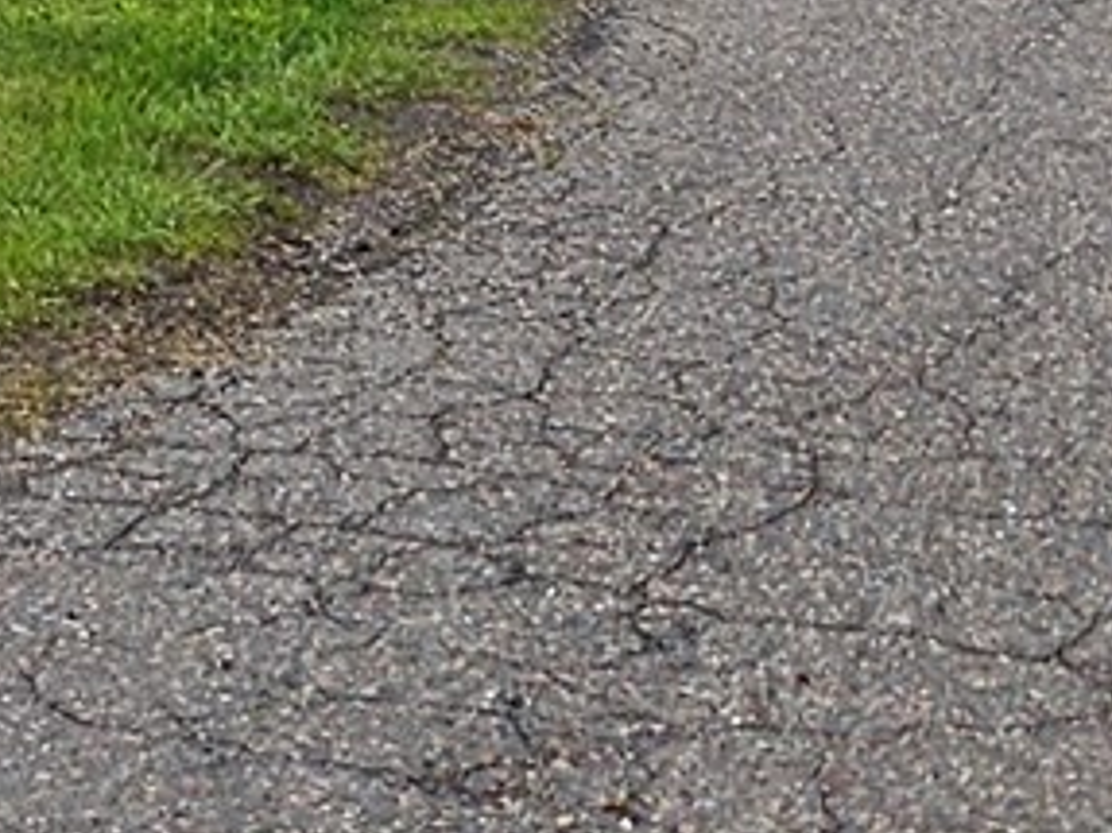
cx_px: 124
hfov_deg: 12.0
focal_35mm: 164
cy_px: -1867
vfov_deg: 7.6
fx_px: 5266
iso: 25
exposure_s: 1/1013
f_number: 1.8
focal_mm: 5.4
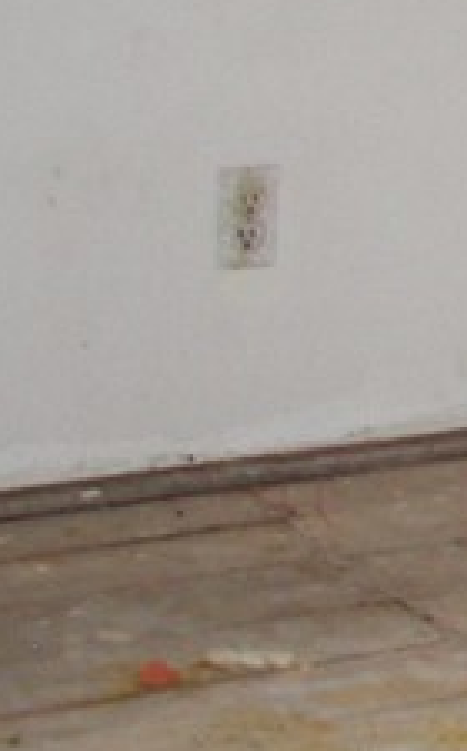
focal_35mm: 174
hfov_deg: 6.9
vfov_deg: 12.0
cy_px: 137
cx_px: 1314
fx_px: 3555
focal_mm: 6
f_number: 2.8
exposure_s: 1/30
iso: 100
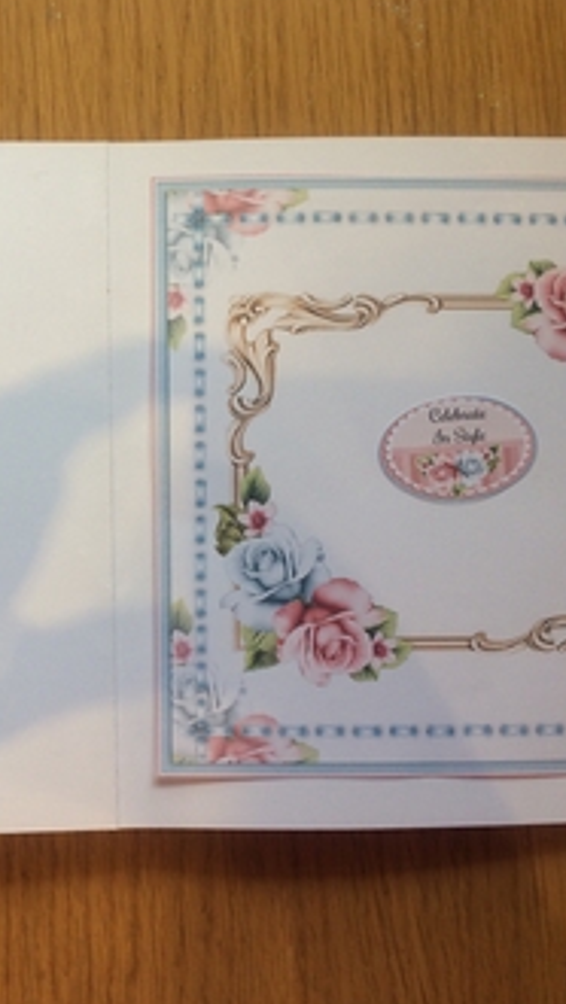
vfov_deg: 47.3
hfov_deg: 27.1
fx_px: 1146
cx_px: 97
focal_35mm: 43
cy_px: 494
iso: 40
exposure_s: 1/100
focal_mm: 4.15
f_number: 2.2
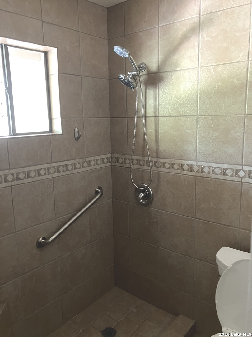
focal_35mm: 28
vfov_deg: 63.4
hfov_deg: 49.7
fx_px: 272
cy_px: 168
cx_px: 126
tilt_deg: -9.7
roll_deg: +0.4
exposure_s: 1/25
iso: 640
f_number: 1.8
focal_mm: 3.99
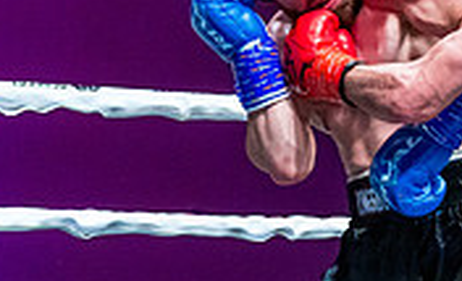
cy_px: -1
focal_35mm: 180
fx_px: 2249
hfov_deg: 11.4
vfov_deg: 7.1
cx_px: 590
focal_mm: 47
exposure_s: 1/1000
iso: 4000
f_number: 4
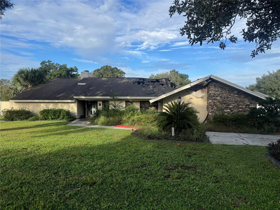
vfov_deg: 56.8
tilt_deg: -2.9
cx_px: 140
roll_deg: -0.2
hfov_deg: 71.6
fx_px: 194
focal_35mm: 24
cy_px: 105
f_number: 1.78
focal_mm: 6.76
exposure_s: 1/3096
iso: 80
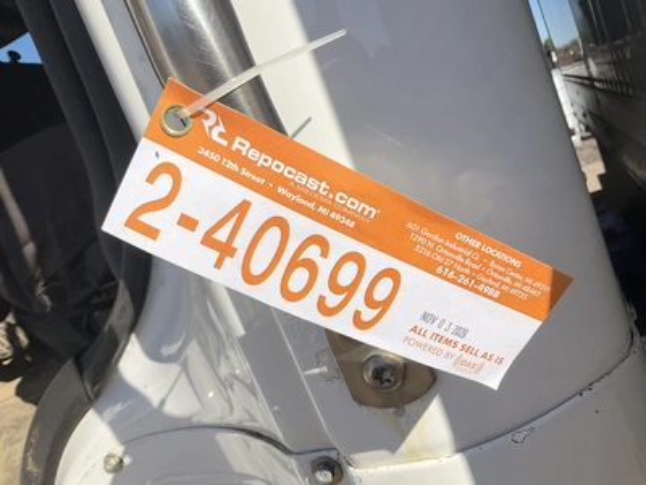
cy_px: 242
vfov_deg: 48.2
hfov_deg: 61.7
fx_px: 541
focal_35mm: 29
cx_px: 323
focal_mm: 3
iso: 25
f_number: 1.8
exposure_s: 1/3322
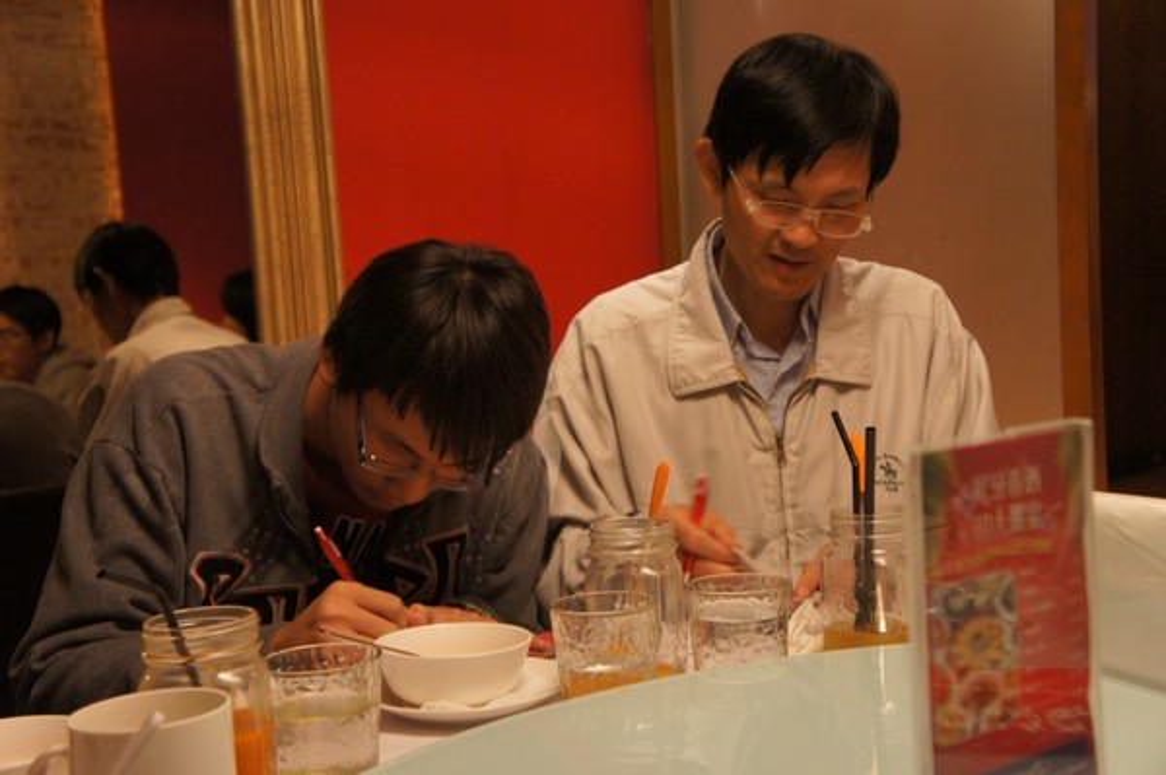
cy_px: 388
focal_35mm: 48
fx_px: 1553
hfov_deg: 41.1
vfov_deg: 28.0
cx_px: 583
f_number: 4.5
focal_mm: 32
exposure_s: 1/40
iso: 1600
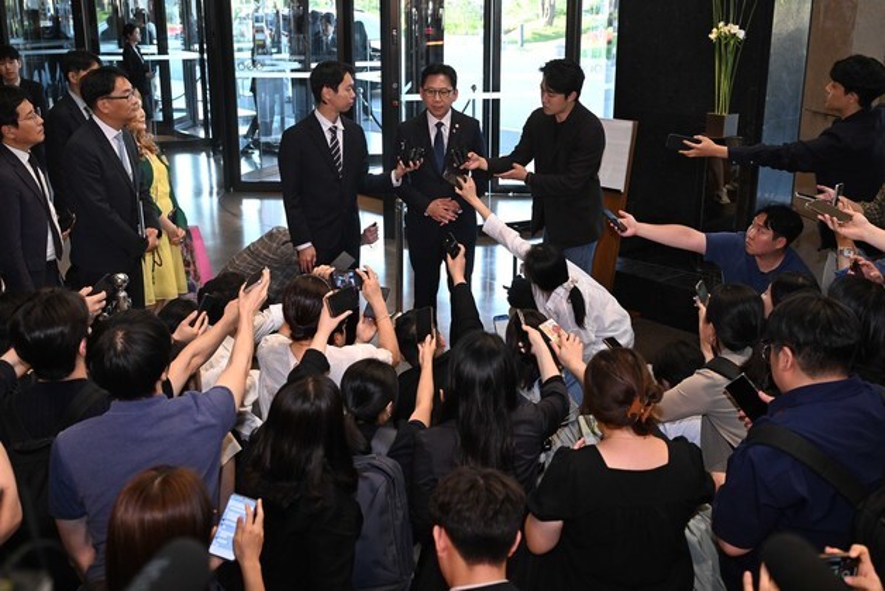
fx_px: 959
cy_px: 296
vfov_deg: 34.2
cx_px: 442
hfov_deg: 49.5
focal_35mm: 39
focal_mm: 39
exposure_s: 1/200
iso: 2500
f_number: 5
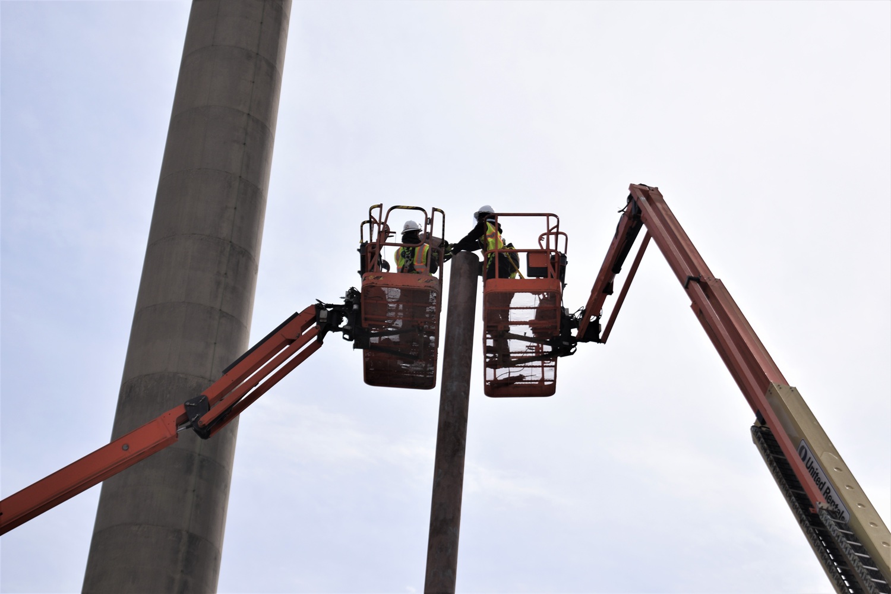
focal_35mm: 82
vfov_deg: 16.6
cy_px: 297
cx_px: 446
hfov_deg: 24.6
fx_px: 2042
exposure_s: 1/1000
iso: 100
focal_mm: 55
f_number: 5.6
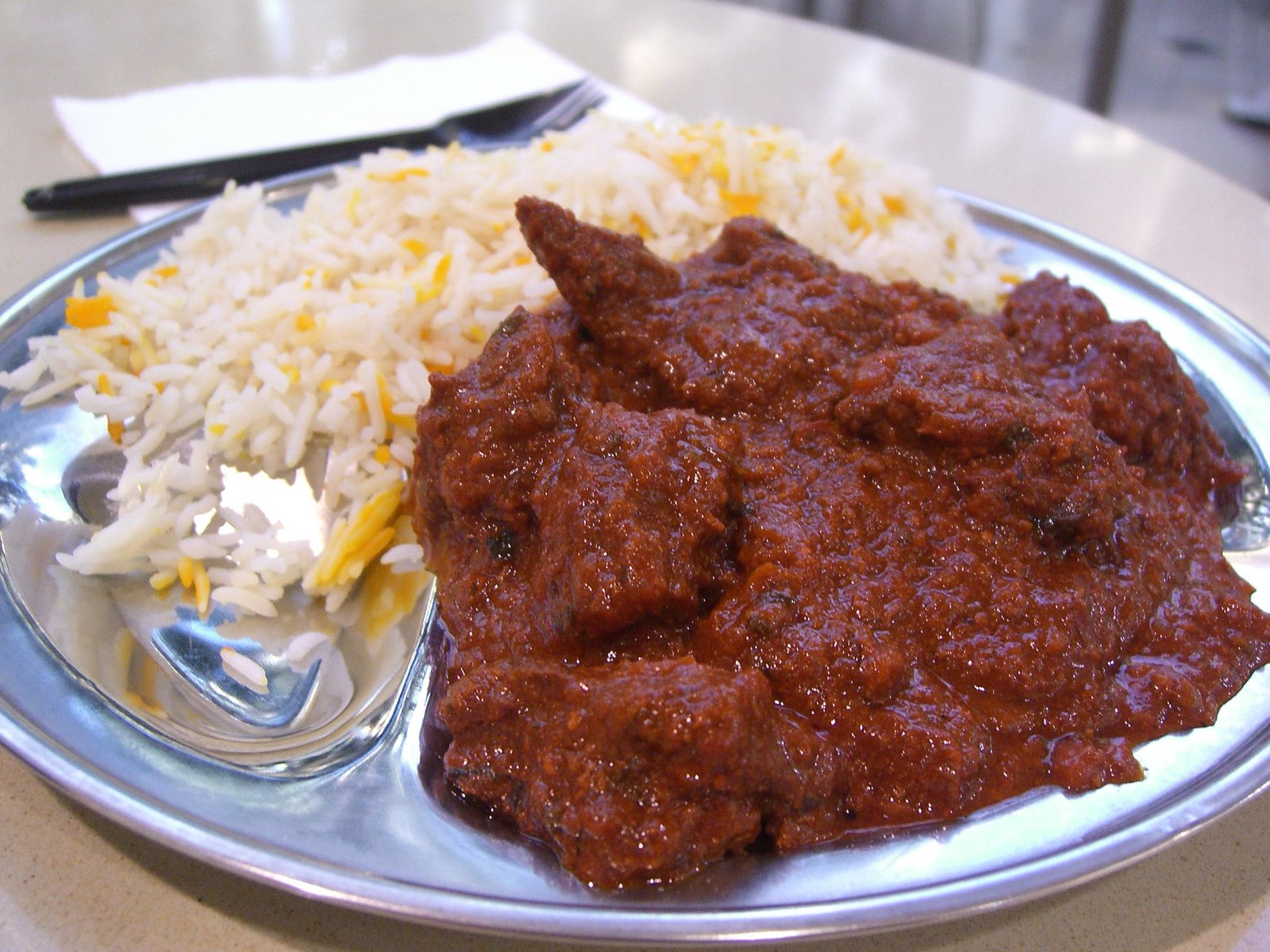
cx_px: 635
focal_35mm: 38
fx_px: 1394
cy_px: 476
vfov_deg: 37.7
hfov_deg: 49.0
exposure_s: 1/20
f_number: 2.8
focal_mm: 7.9
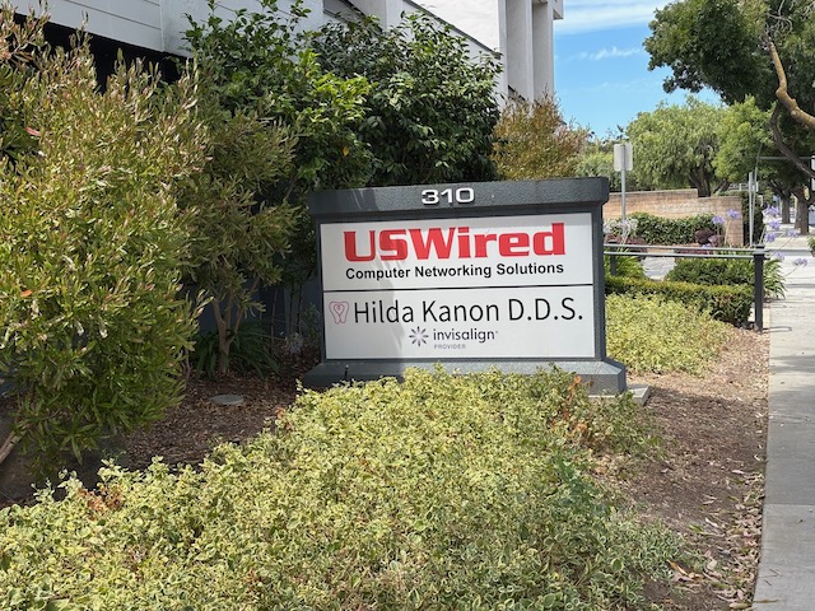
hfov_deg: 36.8
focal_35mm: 52
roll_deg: +2.3
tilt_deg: -3.3
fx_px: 1224
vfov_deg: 28.0
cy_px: 306
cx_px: 408
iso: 32
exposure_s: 1/951
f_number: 1.6
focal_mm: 5.96
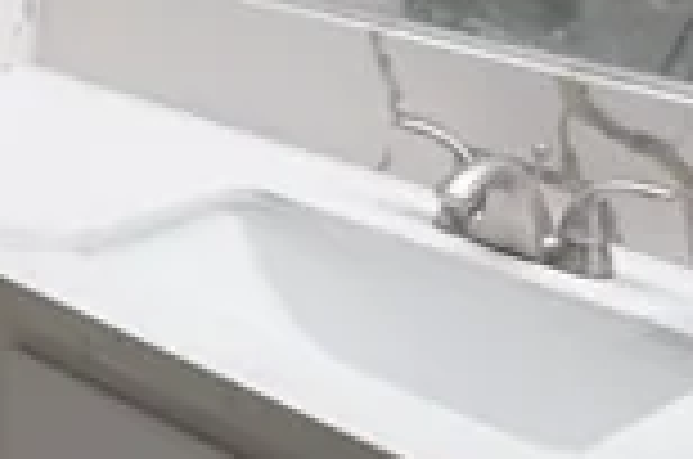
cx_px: -558
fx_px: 1537
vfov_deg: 15.7
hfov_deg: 19.2
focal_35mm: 80
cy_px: -227
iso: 4000
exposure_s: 1/200
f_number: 7.1
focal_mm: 12
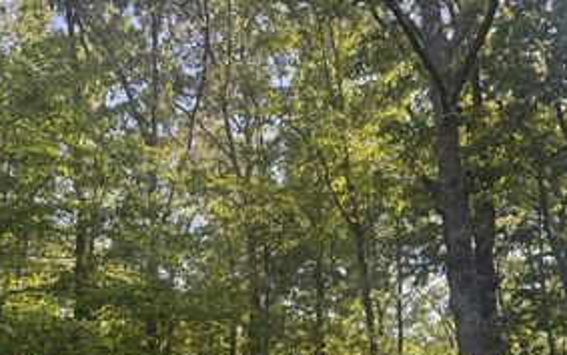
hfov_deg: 44.4
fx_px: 696
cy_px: 280
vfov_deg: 28.1
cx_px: 289
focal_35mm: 45
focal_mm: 6.76
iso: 80
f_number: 1.78
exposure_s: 1/438
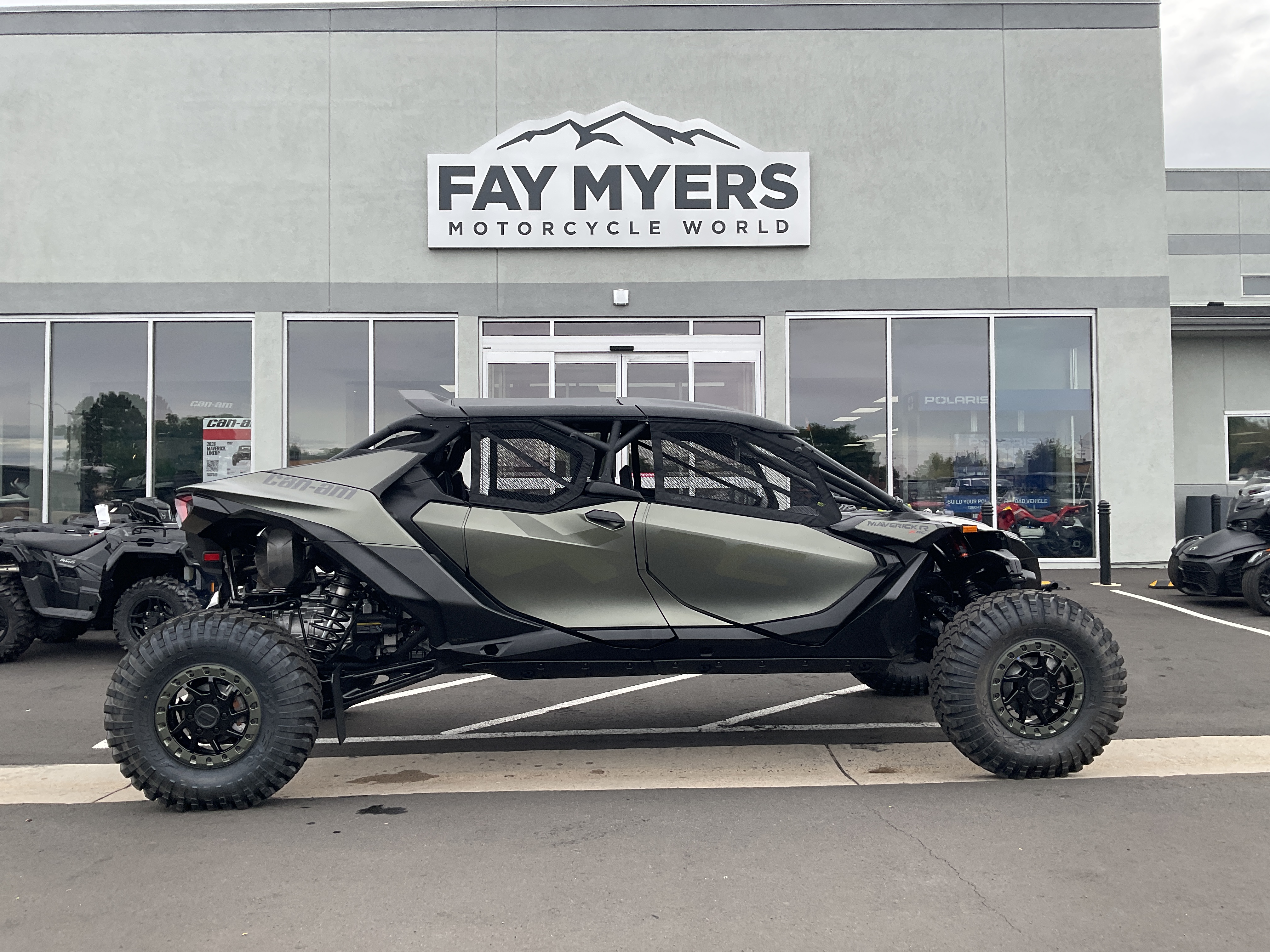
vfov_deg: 48.2
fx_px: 1064
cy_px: 476
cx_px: 635
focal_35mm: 29
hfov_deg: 61.7
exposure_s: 1/683
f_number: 1.8
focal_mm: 3
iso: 16
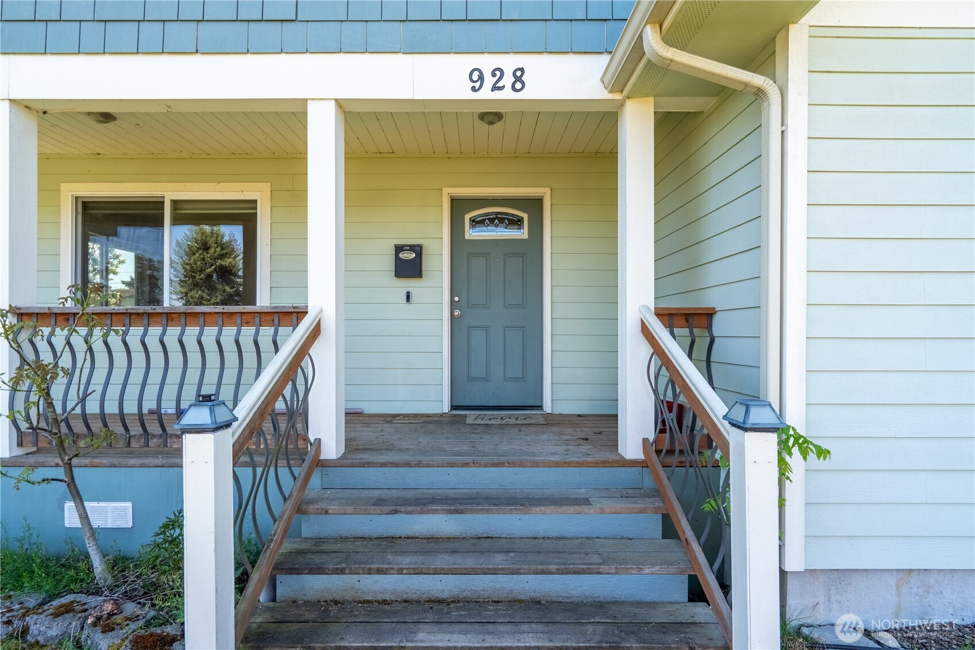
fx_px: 433
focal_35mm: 16
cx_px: 488
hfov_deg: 96.7
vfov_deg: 73.7
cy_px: 325
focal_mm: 16
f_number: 8
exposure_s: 1/8000
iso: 1250
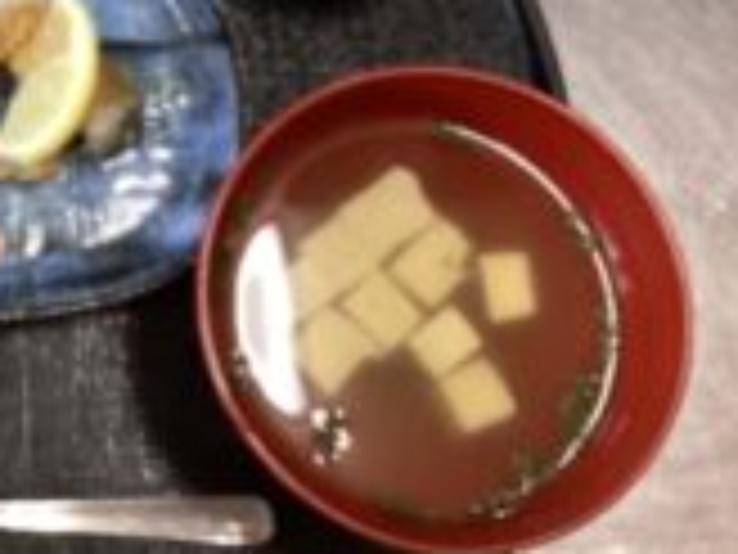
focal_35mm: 71
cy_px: 92
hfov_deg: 25.3
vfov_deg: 20.4
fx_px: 1514
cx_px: -92
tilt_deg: -75.5
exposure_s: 1/60
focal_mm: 3.3
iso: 160
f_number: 2.4
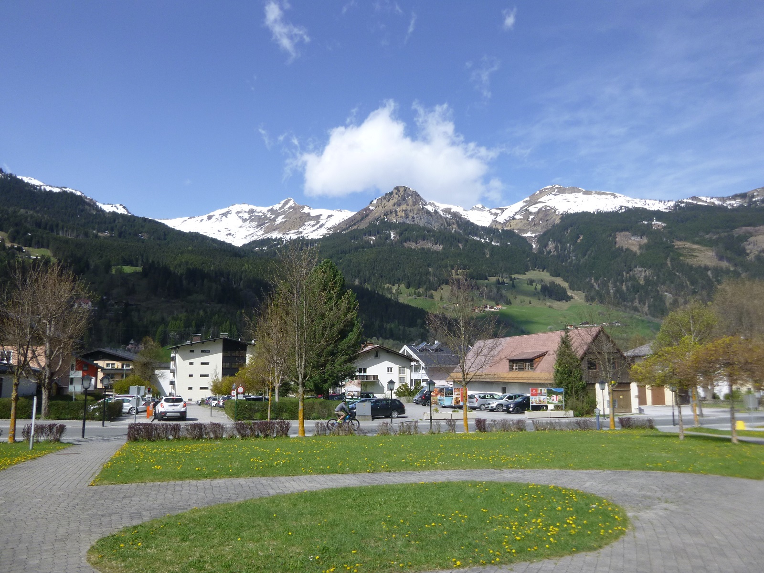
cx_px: 382
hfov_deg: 69.4
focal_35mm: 25
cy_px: 286
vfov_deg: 54.9
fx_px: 552
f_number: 3.9
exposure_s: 1/640
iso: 100
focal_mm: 4.5
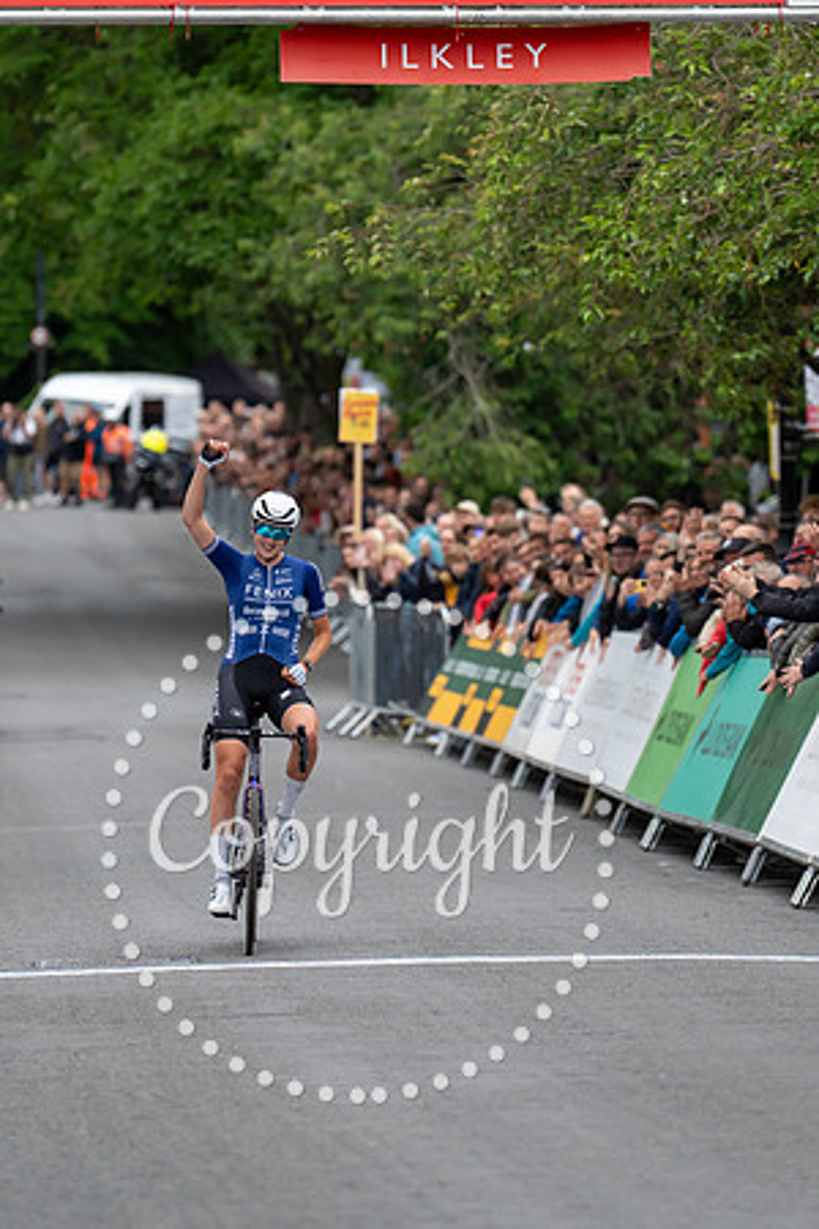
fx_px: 9362
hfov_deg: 5.0
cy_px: 564
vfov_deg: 7.5
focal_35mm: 274
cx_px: 453
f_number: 2.8
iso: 1000
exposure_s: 1/800
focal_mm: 165
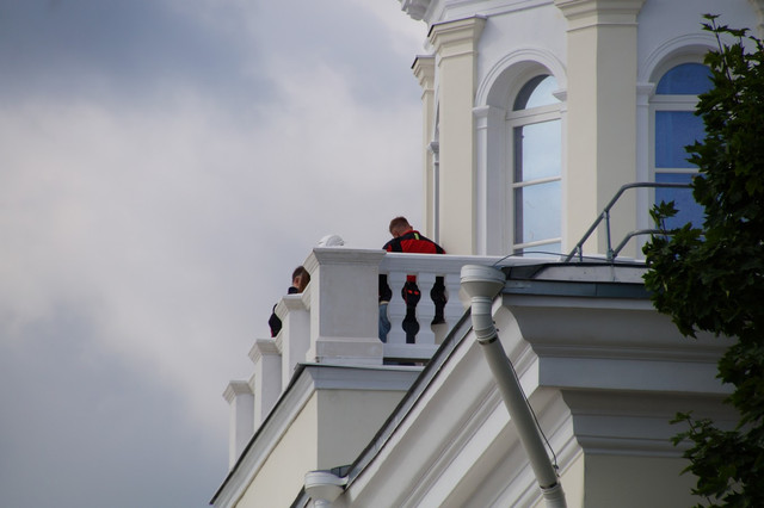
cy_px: 254
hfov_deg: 5.5
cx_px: 382
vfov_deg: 3.7
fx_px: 7954
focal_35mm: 375
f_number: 7.1
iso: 100
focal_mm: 250
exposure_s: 1/400
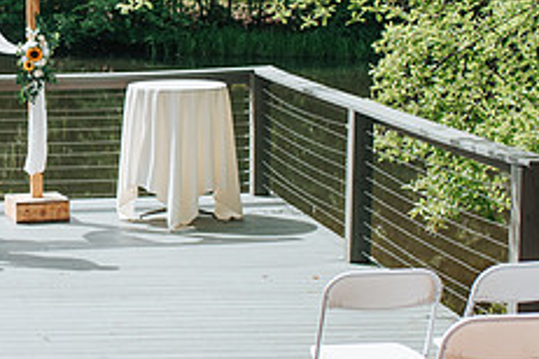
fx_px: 1632
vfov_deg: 12.6
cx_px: -52
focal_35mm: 109
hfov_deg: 18.1
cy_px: 137
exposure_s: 1/800
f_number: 3.5
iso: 100
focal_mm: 35
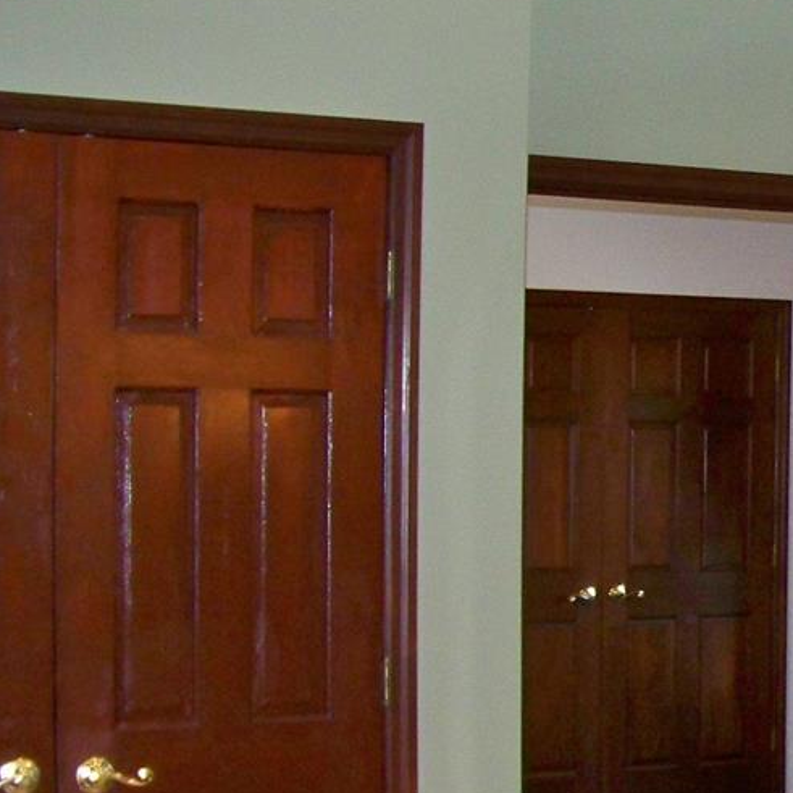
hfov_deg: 16.8
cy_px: 557
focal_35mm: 95
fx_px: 2462
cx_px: 1135
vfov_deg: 18.2
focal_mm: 5.85
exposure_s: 1/30
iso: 200
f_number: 2.8
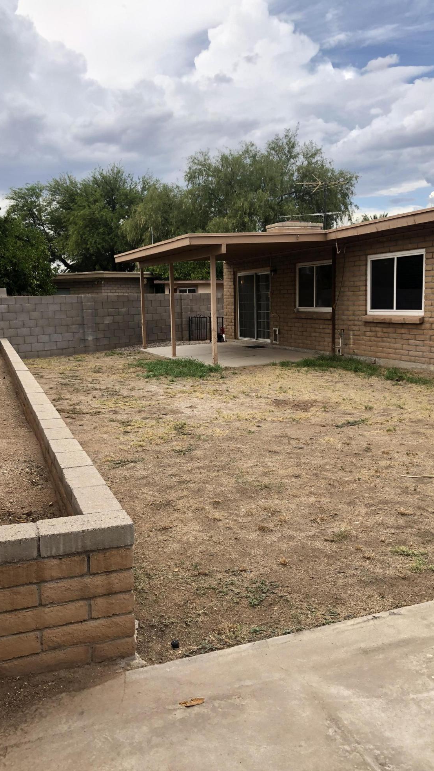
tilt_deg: -6.7
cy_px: 390
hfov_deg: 37.7
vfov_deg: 62.6
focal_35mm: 31
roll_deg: +2.0
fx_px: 634
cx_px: 192
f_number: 1.8
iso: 20
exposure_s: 1/800
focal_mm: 4
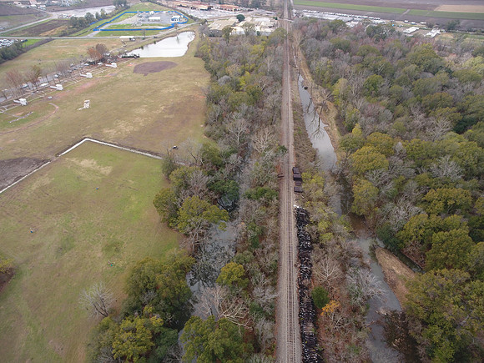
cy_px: 182
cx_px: 242
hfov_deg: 81.7
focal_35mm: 20
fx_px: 280
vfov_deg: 66.0
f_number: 2.8
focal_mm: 3.61
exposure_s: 1/207
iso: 100
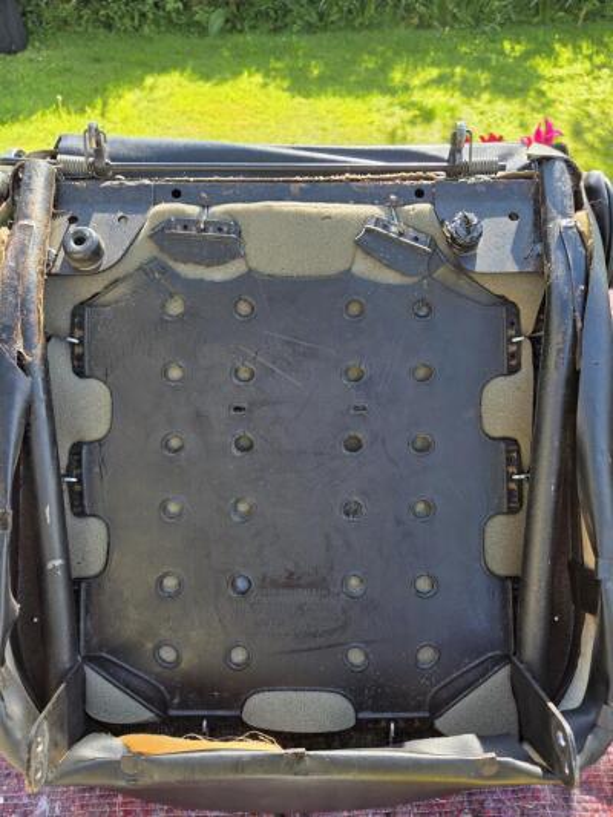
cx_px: 306
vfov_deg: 73.9
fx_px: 543
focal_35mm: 23
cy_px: 408
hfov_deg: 58.9
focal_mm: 5.4
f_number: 1.8
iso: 80
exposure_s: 1/628
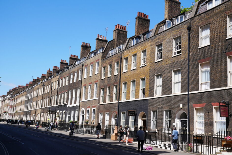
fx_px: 251
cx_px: 110
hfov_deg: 49.5
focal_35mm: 39
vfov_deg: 34.2
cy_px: 83
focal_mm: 36
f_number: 5
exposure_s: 1/500
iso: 80
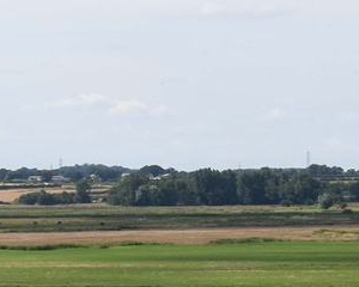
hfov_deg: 6.2
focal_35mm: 306
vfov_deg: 5.0
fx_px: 3251
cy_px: 430
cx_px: -281
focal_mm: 34
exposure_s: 1/1000
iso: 400
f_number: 8
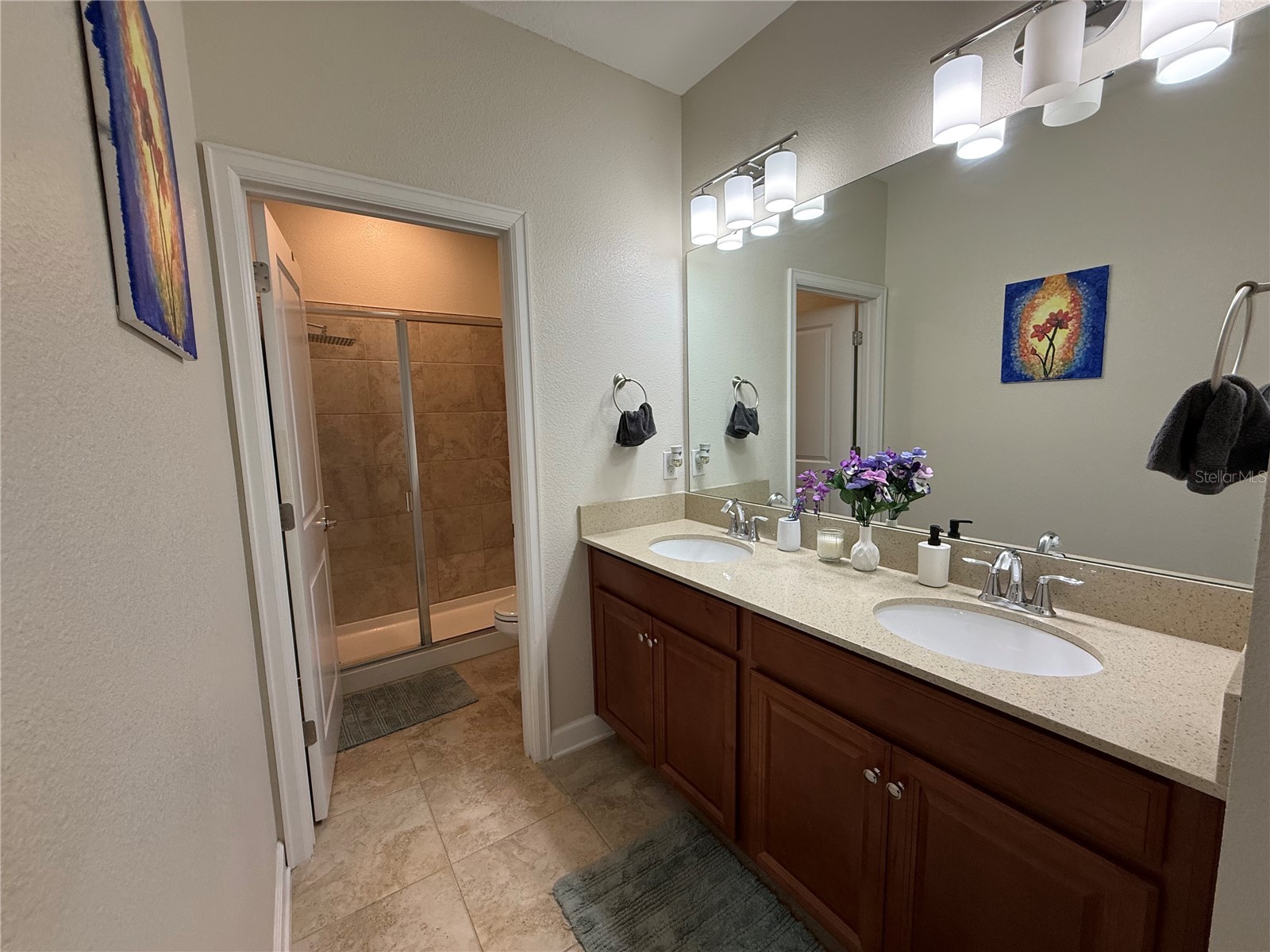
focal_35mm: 14
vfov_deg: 85.7
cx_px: 635
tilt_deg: -6.2
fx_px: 514
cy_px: 476
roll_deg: +1.0
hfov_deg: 102.1
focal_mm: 2.22
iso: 160
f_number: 2.2
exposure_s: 1/120
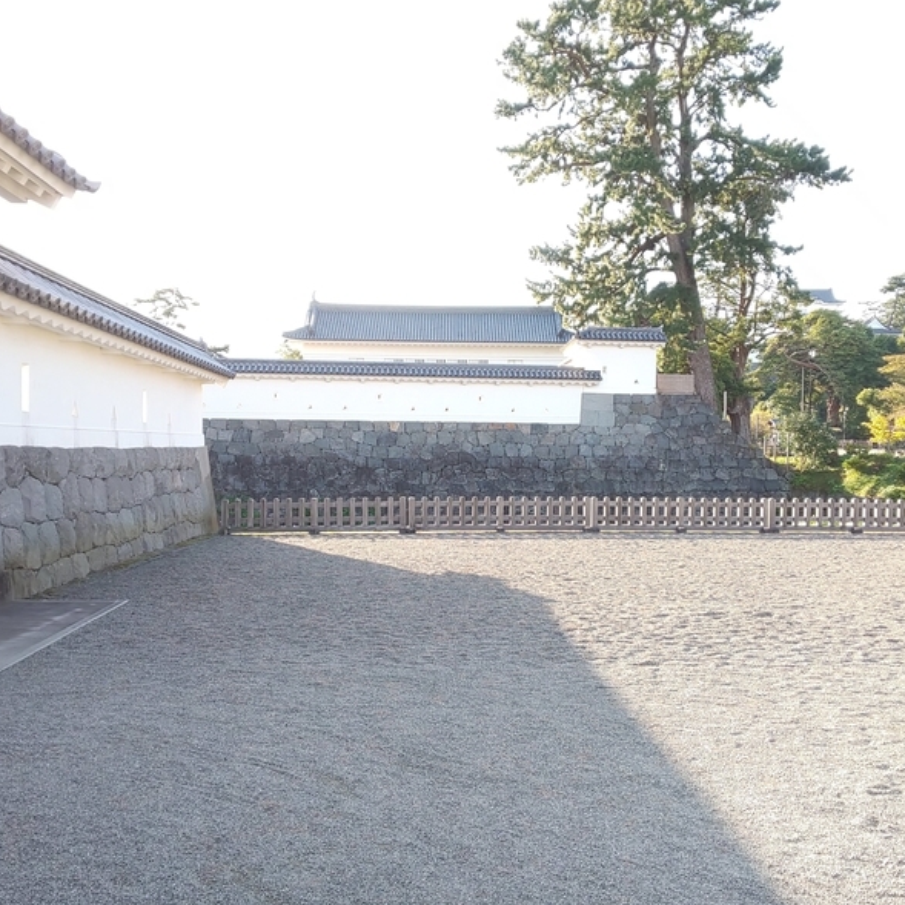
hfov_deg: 65.0
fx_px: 710
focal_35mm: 24
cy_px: 459
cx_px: 462
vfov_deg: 65.0
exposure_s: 1/114
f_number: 1.94
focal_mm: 3.45
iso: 28
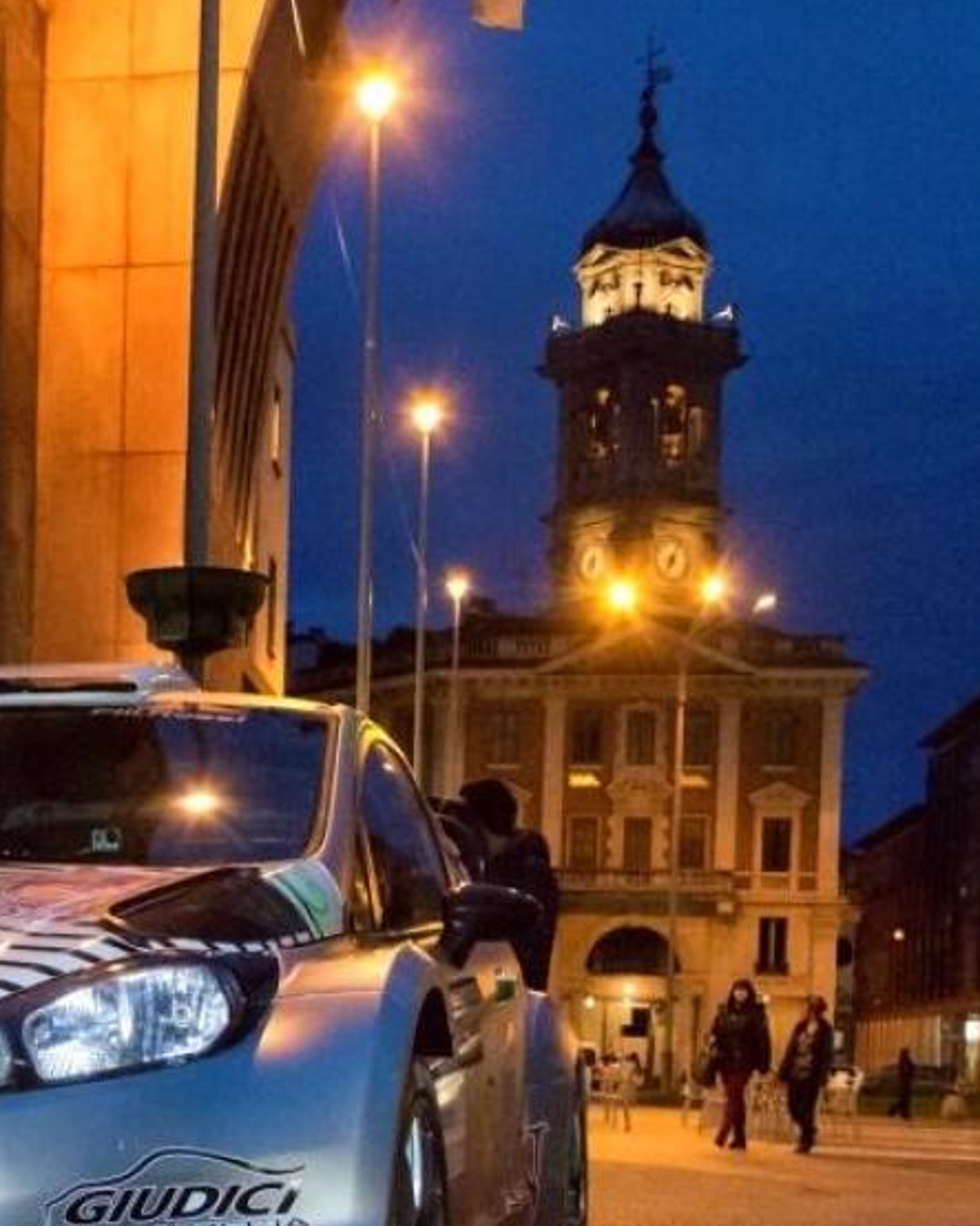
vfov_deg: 29.5
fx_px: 2322
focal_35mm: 64
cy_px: 728
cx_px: -69
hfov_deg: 22.6
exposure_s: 1/160
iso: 20000
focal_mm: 21
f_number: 5.6
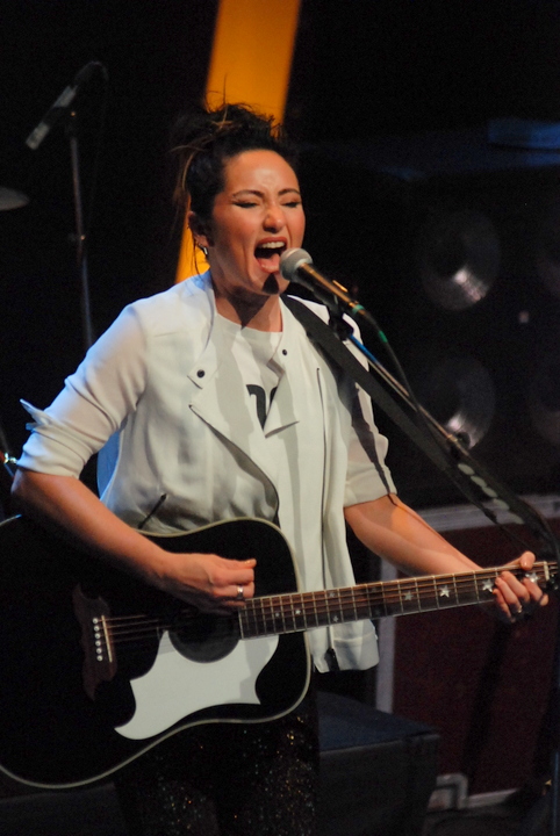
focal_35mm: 300
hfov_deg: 4.6
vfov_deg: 6.9
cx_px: 280
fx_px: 6979
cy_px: 418
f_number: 2.8
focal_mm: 200
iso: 1600
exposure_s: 1/640
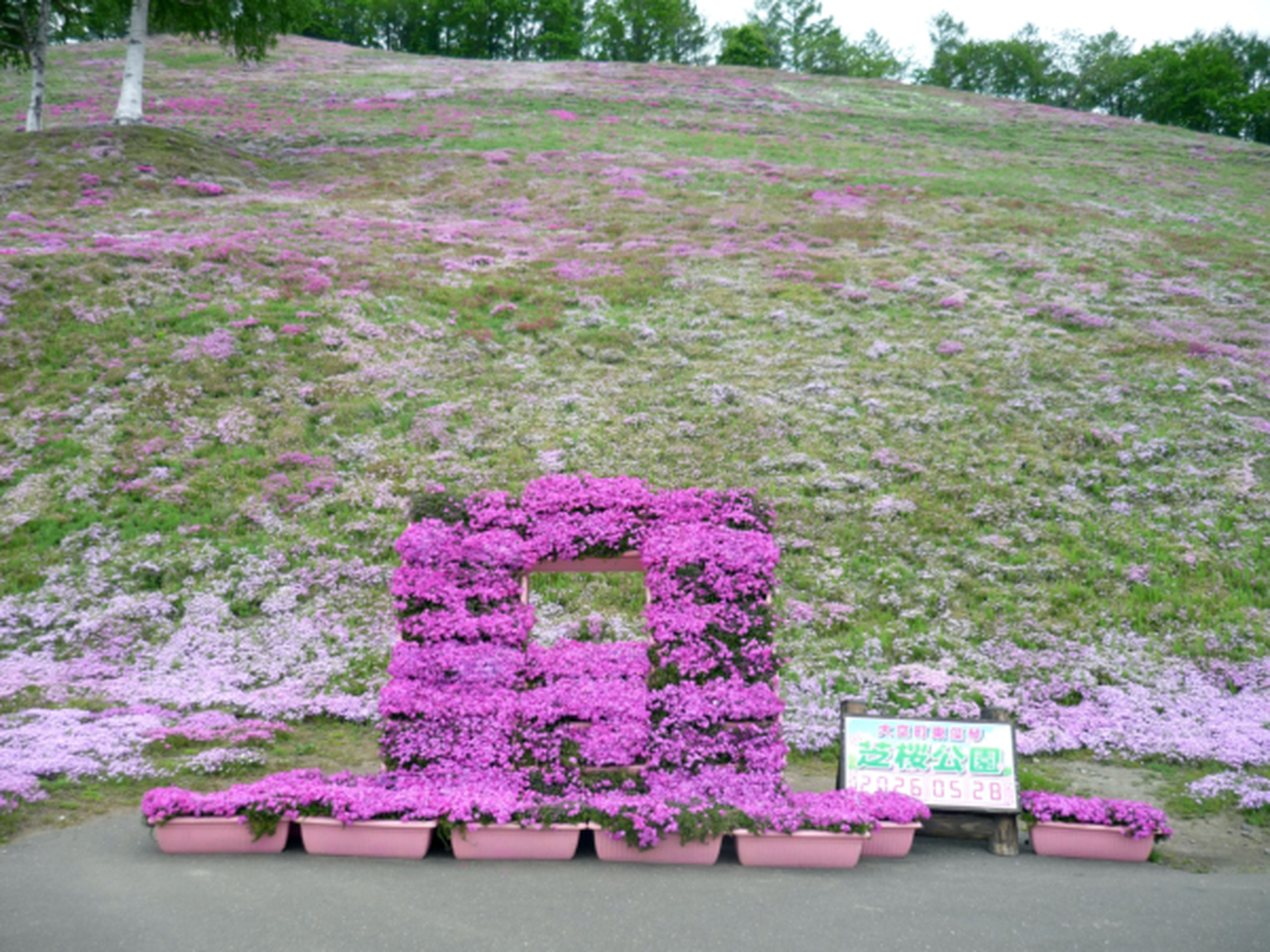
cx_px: 635
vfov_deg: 42.9
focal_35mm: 33
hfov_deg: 55.4
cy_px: 476
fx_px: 1211
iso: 100
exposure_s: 1/200
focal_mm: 5.5
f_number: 2.8
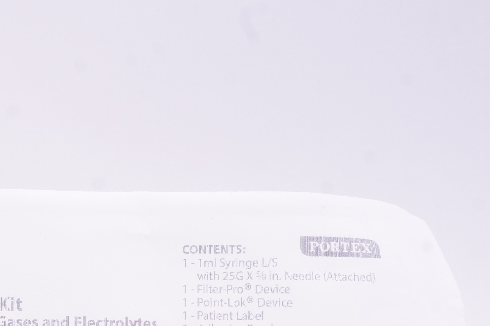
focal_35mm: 85
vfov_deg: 15.6
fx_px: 1158
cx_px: -21
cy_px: 366
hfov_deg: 22.8
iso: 800
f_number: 13
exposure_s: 1/25
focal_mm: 25
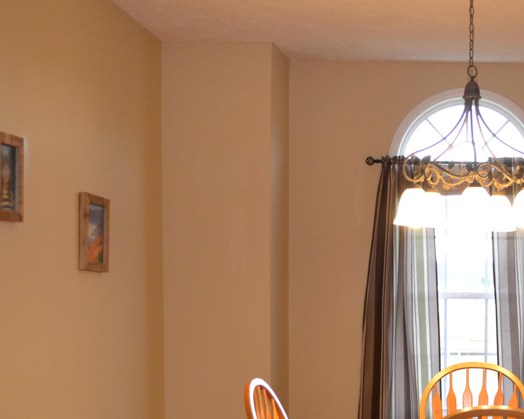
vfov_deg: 21.0
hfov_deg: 25.4
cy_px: 328
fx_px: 1117
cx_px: 490
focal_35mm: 72
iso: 1100
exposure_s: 1/60
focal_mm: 26
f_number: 4.2
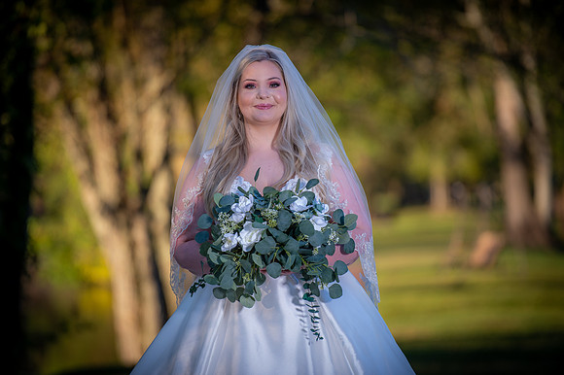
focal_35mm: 200
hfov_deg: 10.3
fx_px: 3131
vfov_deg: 6.9
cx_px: 282
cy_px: 188
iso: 80
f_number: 3.2
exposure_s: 1/250
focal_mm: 200
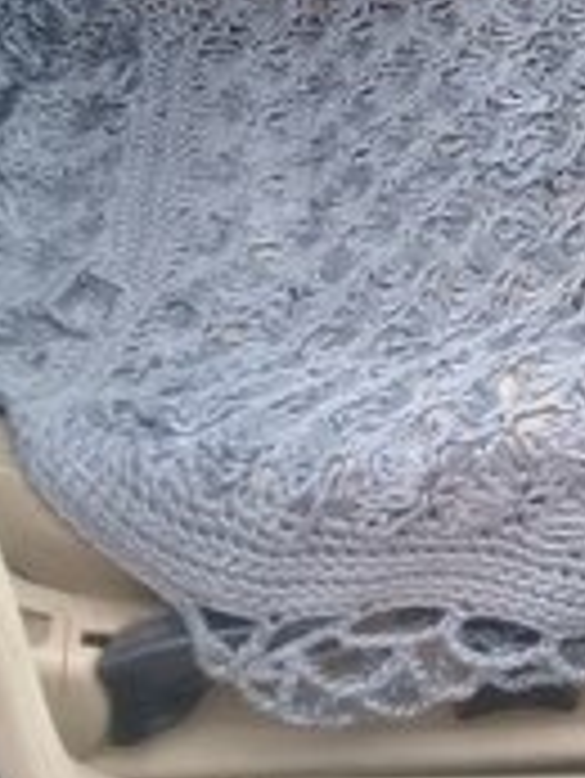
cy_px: -166
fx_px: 2003
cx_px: 796
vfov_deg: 20.5
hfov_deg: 15.7
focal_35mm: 89
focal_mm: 3.3
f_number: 2.2
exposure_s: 1/50
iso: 64
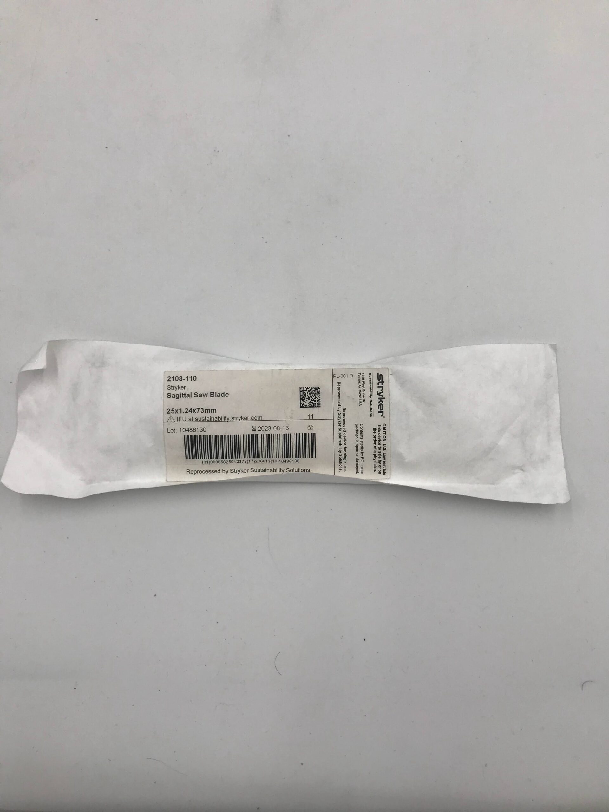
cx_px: 304
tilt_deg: -80.9
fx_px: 657
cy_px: 406
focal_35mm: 28
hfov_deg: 49.7
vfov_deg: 63.4
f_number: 1.8
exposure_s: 1/323
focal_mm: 3.99
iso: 20
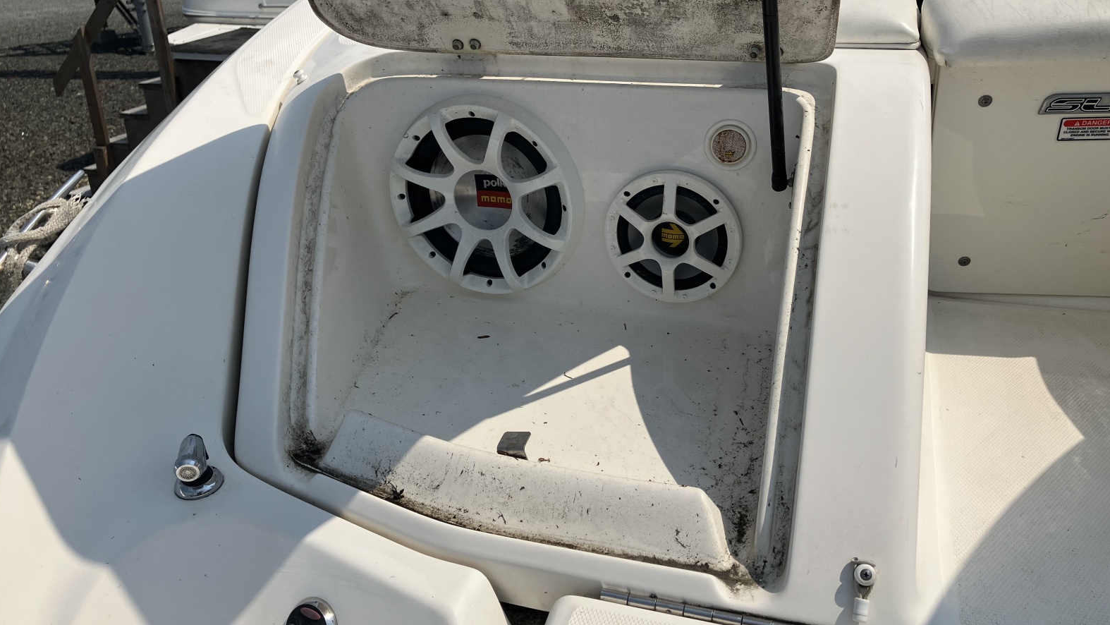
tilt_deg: -22.7
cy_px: 287
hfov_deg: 62.6
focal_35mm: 31
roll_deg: +1.5
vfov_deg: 37.8
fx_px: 913
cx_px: 560
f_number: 1.8
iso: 32
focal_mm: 3.99
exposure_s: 1/6098
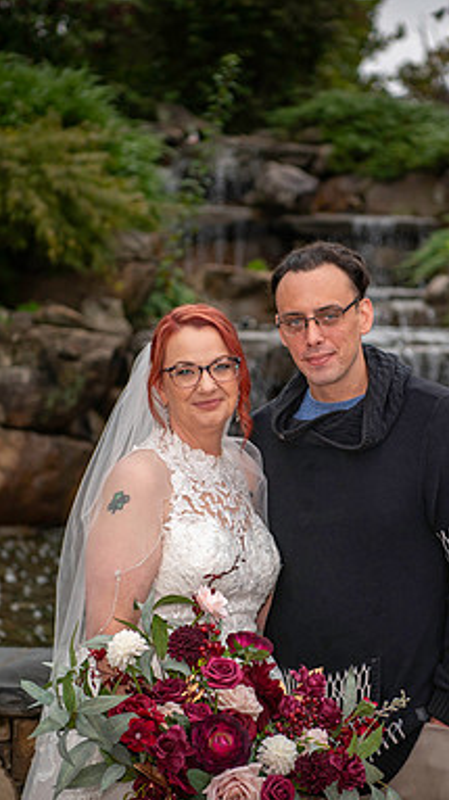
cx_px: 320
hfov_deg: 10.9
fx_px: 2353
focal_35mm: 111
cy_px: 401
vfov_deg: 19.3
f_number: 2.8
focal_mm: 70
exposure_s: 1/2000
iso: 800
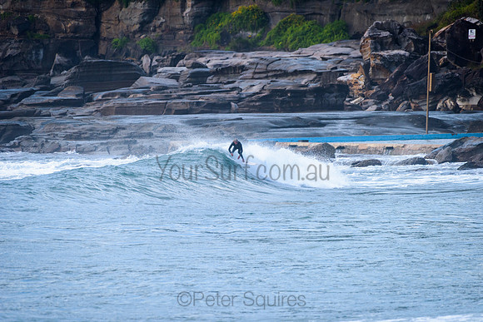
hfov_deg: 4.1
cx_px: 242
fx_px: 6747
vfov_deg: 2.7
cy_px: 161
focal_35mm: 503
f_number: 5.6
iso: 400
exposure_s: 1/1000
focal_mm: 500
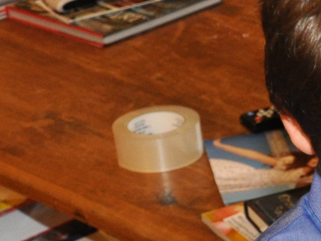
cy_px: 240
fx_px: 1711
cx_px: 631
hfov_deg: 10.0
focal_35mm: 184
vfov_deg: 8.0
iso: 800
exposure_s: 1/60
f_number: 4
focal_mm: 25
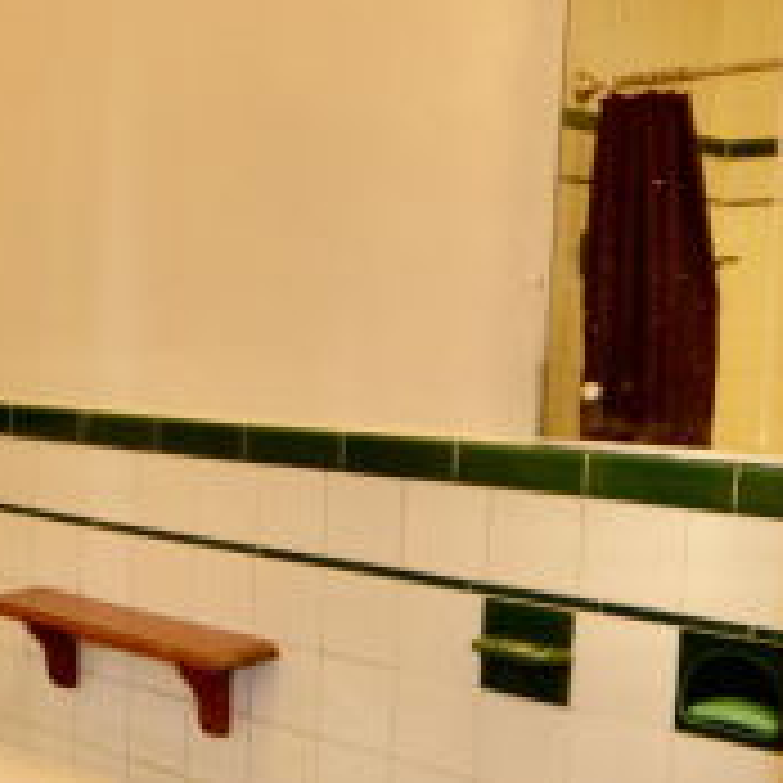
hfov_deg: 27.6
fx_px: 1408
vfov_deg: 31.0
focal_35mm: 55
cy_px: 464
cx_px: -140
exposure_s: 1/60
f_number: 3.5
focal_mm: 10
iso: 560
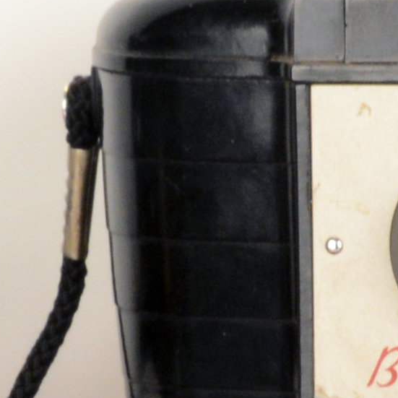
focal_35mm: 974
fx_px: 12670
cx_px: -451
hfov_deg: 1.8
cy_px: 875
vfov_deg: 1.8
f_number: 16
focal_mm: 105
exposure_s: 1/6
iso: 1600
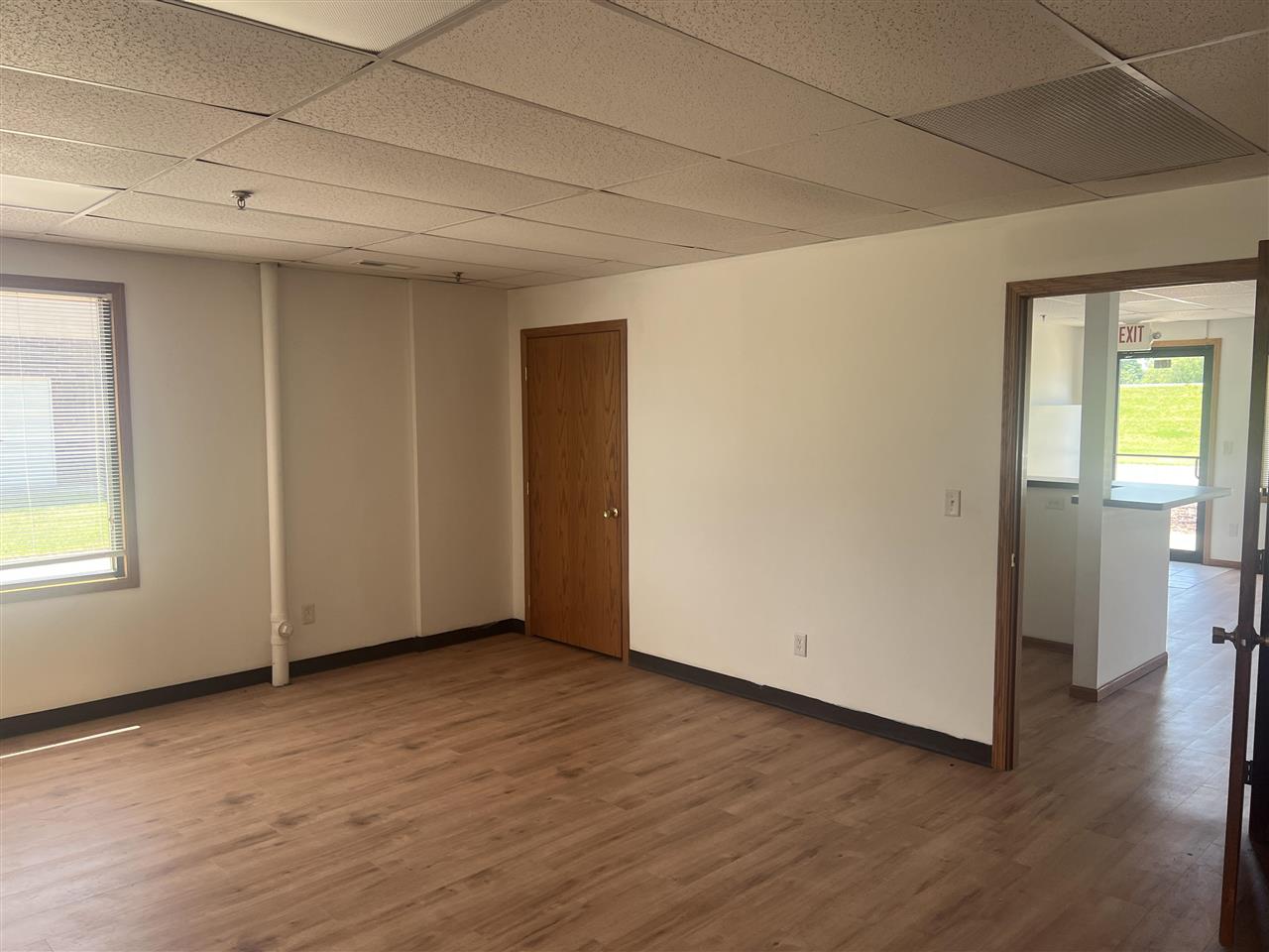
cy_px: 476
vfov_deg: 53.1
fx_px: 953
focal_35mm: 26
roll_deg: +0.6
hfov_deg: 67.3
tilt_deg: -5.0
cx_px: 634
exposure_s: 1/121
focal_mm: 5.7
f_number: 1.5
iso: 80
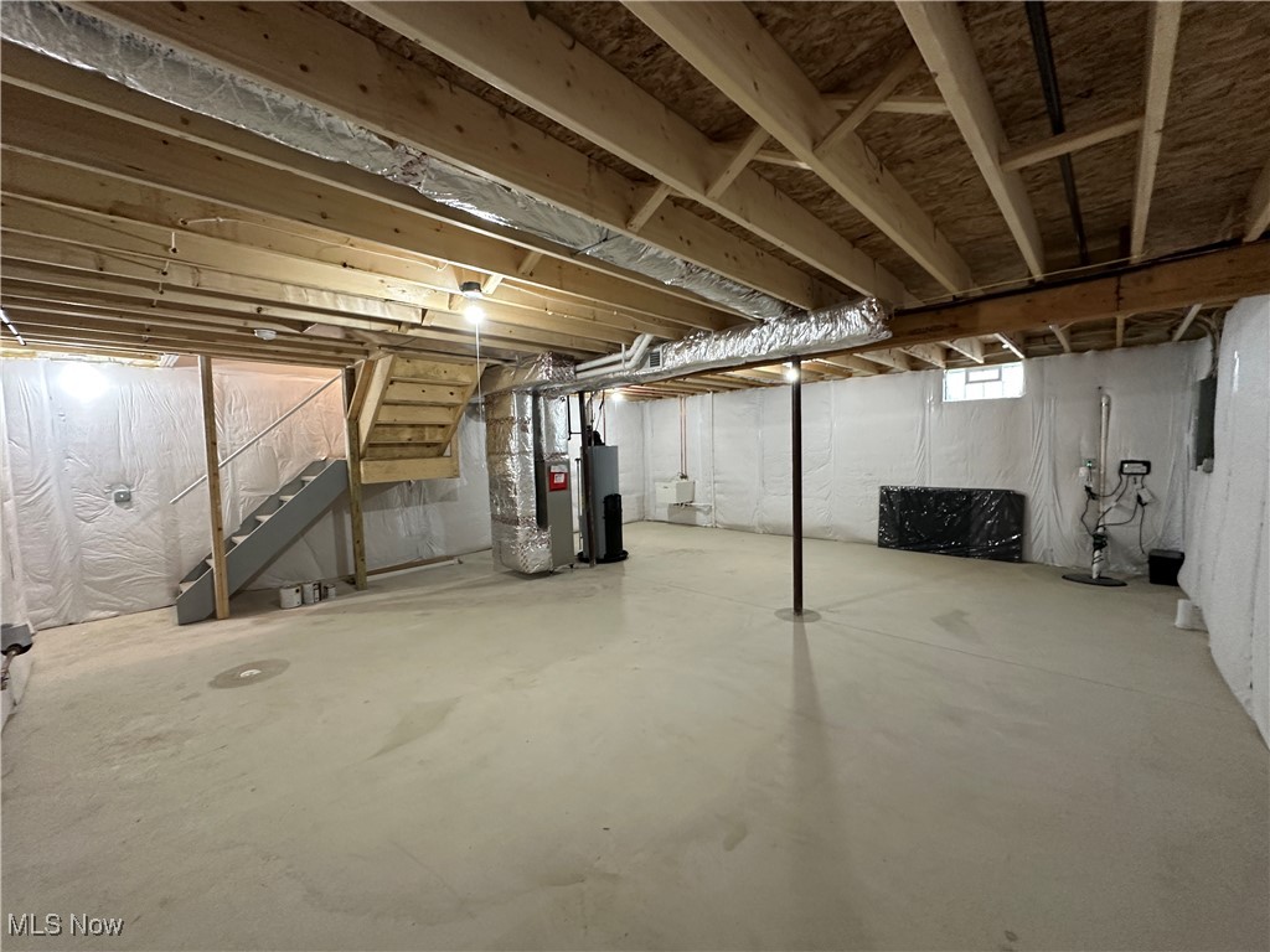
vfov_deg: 85.7
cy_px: 476
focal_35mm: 14
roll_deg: +2.7
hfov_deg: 102.1
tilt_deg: -1.4
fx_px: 514
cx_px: 635
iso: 250
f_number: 2.2
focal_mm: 2.22
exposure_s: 1/60
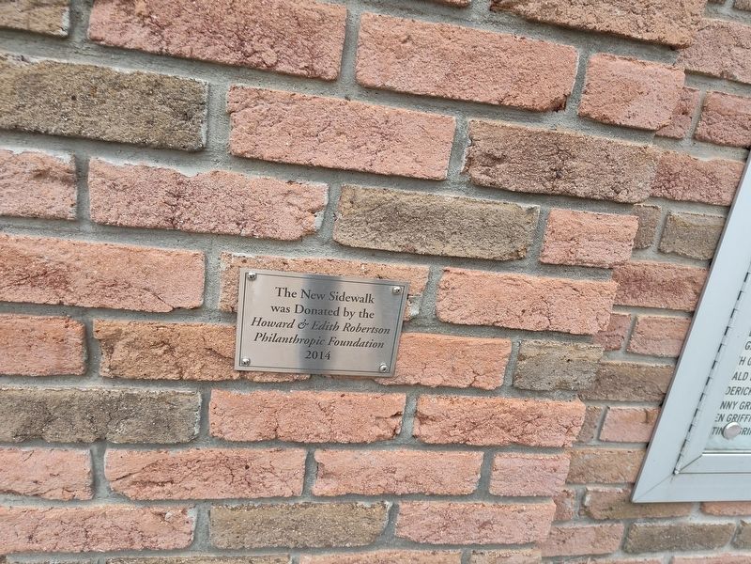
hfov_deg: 73.9
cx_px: 376
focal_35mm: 23
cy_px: 282
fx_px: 499
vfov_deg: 58.9
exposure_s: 1/120
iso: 280
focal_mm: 5.56
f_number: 1.8
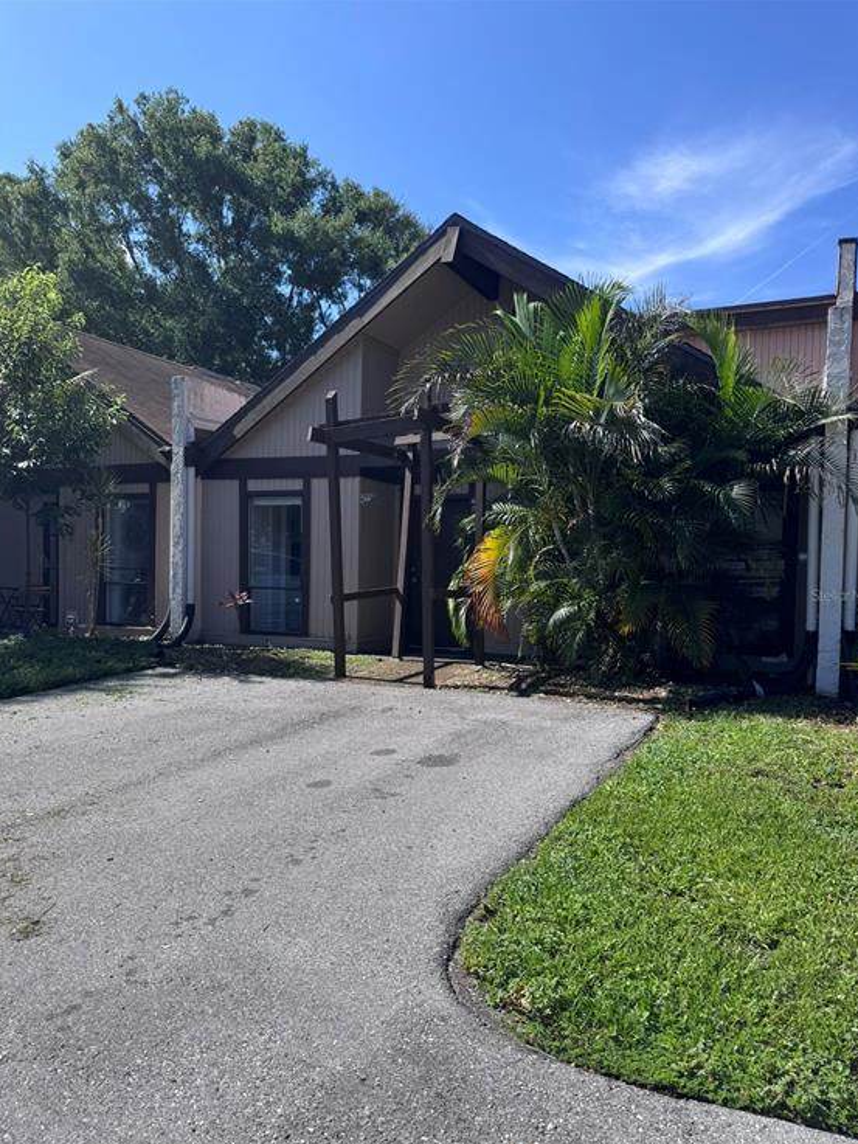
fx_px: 826
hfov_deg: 54.9
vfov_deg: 69.4
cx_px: 434
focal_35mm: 25
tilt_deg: -2.1
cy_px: 595
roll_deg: -0.3
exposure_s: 1/2959
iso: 80
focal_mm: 6.76
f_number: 1.78
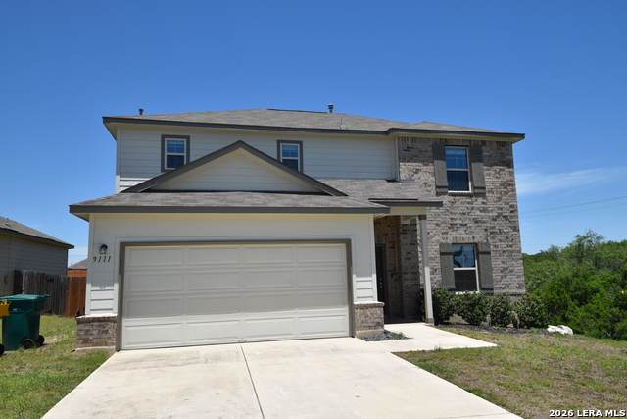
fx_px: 444
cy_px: 210
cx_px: 314
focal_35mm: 26
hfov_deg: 70.4
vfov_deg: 50.4
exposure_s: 1/250
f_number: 8
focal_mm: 17
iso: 100
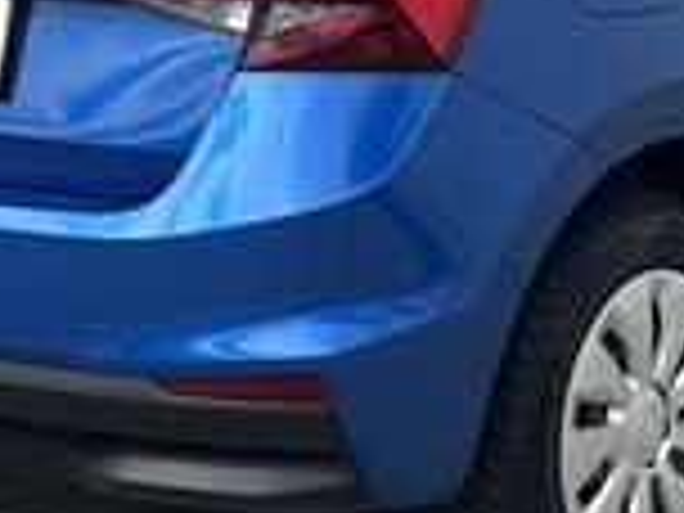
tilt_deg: -6.8
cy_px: 29
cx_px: 513
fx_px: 3438
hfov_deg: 11.3
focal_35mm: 174
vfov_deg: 8.5
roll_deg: -2.0
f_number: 1.78
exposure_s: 1/3731
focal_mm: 6.86
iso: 64
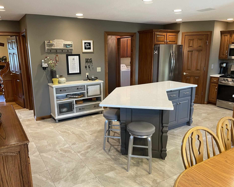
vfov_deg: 51.5
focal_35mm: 28
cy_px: 95
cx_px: 110
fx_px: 194
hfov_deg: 62.2
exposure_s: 1/60
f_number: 1.6
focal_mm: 5.1
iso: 250
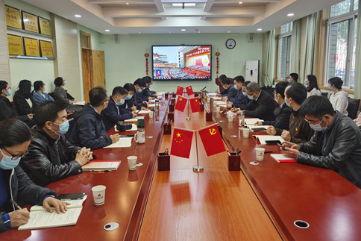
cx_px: 181
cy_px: 108
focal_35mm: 29
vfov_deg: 44.9
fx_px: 291
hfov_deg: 63.6
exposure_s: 1/100
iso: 64
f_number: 1.6
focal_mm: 5.56
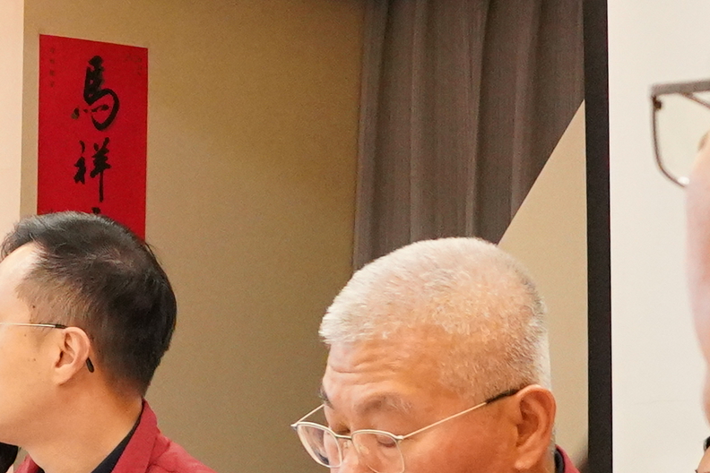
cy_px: 480
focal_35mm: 144
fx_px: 2840
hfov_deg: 13.3
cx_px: -434
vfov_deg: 9.5
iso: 2500
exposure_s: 1/200
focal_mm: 16.5
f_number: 4
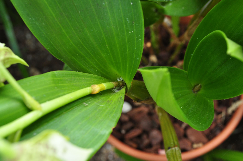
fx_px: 293
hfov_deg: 45.0
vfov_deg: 30.8
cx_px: 122
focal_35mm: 44
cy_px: 80
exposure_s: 1/60
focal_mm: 29
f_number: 8
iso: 400
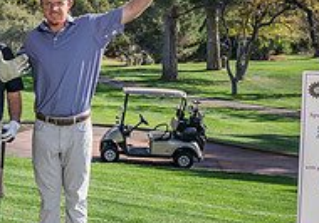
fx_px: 801
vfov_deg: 15.8
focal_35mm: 89
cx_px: -149
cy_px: 53
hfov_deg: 19.8
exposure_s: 1/1600
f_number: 4.5
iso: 250
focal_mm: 25.1
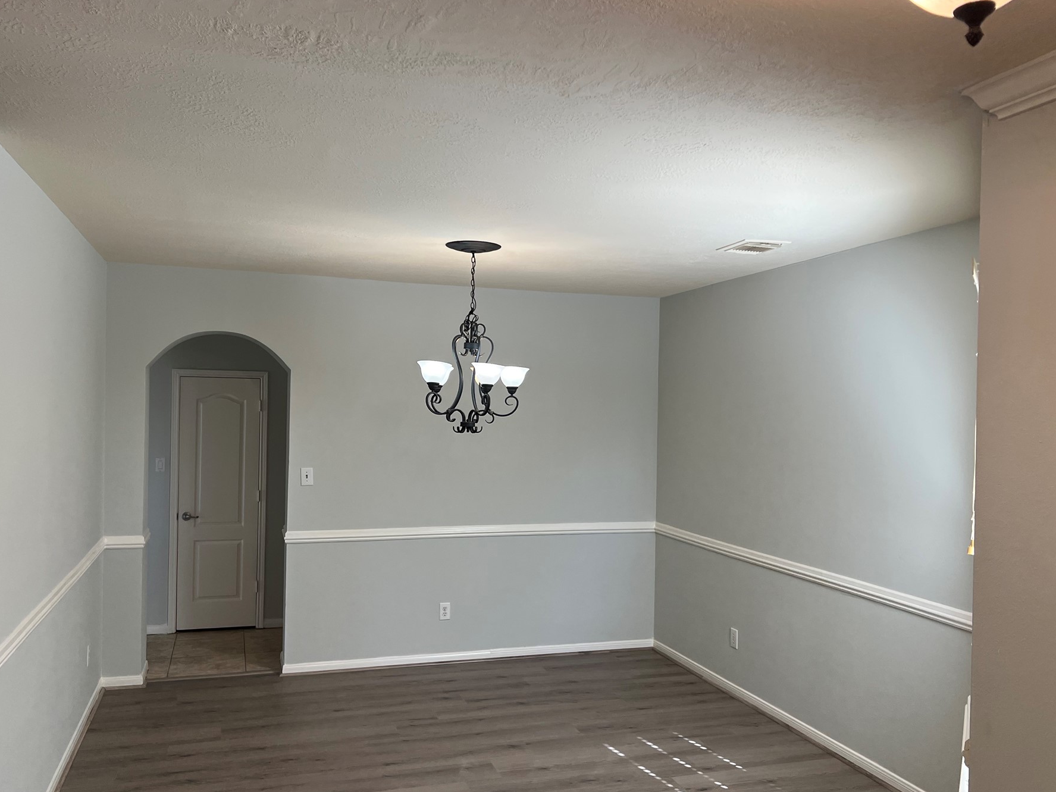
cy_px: 414
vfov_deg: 46.8
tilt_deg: -1.3
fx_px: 915
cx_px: 526
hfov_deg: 60.0
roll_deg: -0.4
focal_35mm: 30
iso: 64
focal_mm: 5.7
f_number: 1.5
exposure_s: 1/120
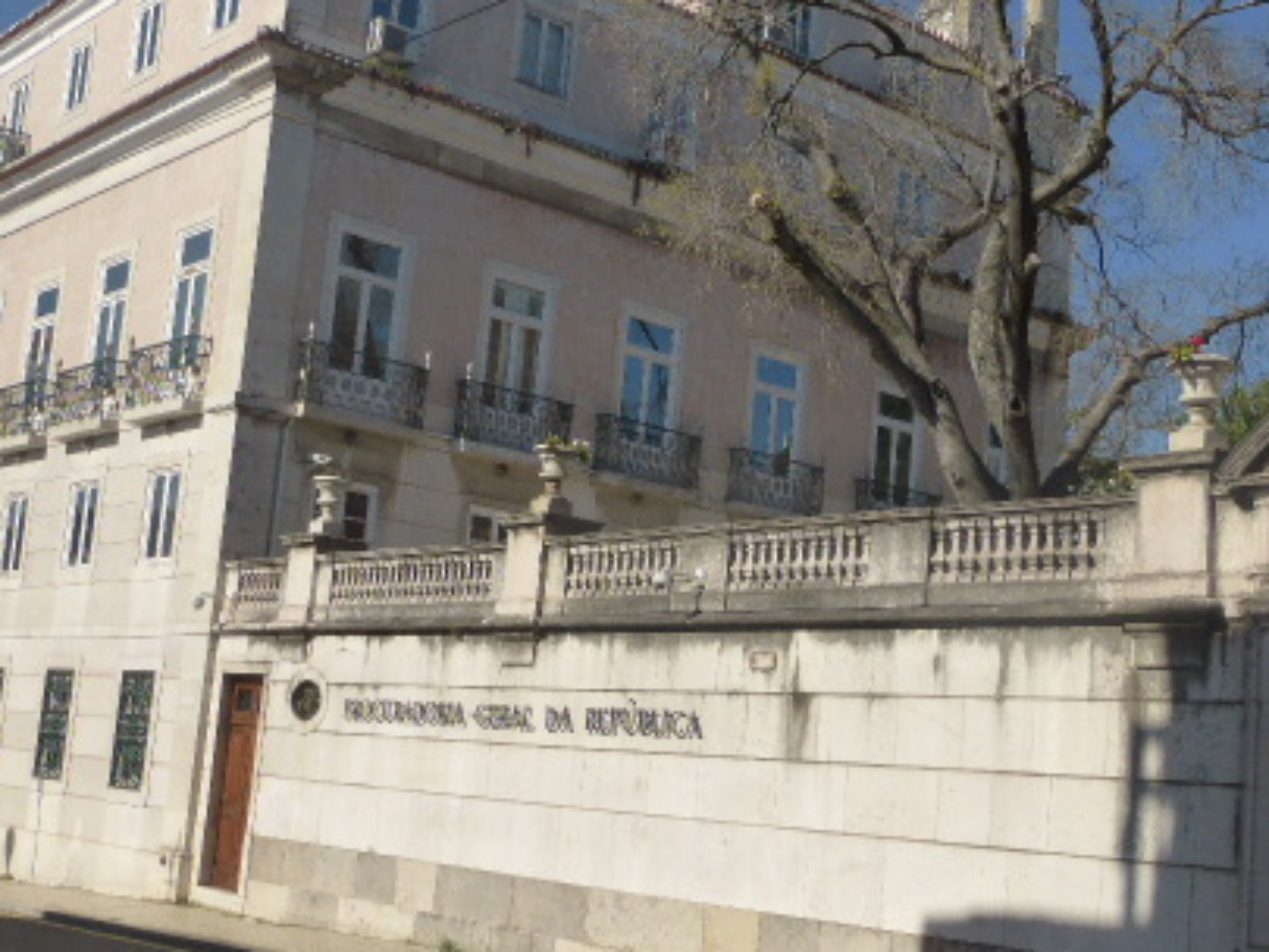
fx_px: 1797
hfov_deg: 38.8
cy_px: 510
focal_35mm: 49
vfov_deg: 29.7
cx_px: 708
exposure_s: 1/2000
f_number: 3.6
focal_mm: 5.4
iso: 160
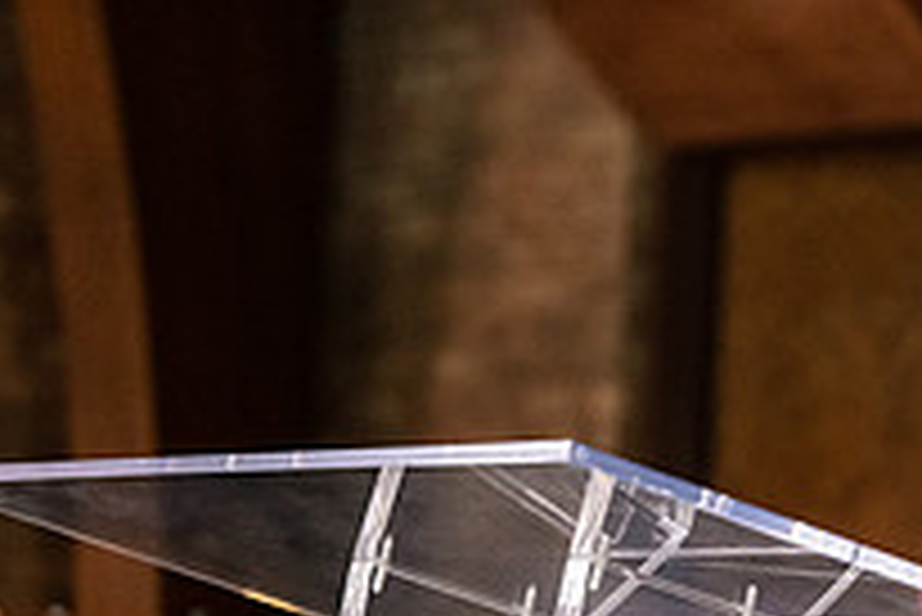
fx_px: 6817
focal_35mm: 266
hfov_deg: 7.7
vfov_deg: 5.2
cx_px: 1187
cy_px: 420
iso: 3200
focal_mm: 94
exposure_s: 1/200
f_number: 2.8
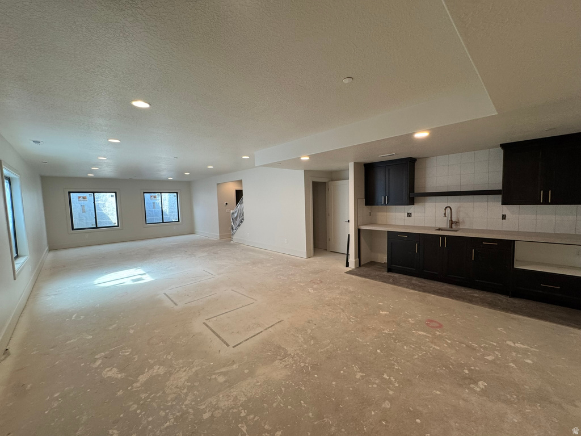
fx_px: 235
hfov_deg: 102.1
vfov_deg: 85.7
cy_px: 218
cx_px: 290
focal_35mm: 14
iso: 160
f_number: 2.2
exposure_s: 1/120
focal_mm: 2.22
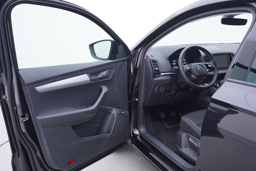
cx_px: 128
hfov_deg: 53.1
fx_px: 256
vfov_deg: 36.9
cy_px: 86
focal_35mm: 36
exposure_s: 1/40
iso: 125
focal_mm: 24
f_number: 3.2
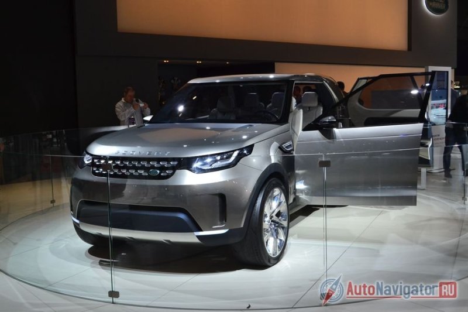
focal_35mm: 39
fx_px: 507
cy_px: 156
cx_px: 234
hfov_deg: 49.6
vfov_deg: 34.2
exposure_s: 1/60
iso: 560
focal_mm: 26
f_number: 8
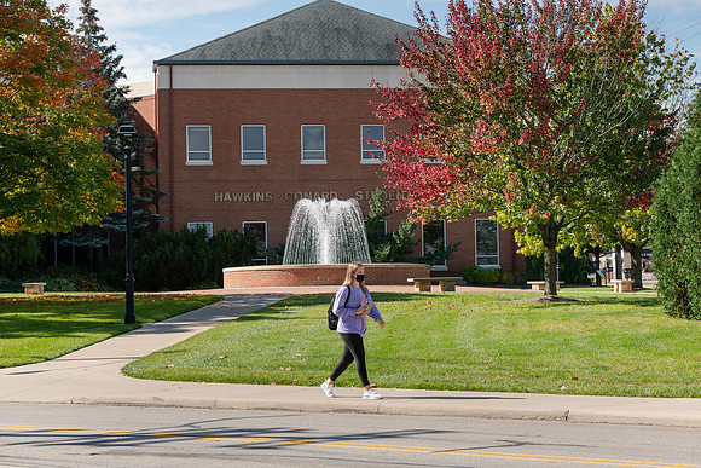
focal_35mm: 90
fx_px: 1753
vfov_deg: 15.2
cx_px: 350
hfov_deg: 22.6
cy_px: 234
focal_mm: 90
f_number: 7.1
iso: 250
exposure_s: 1/500
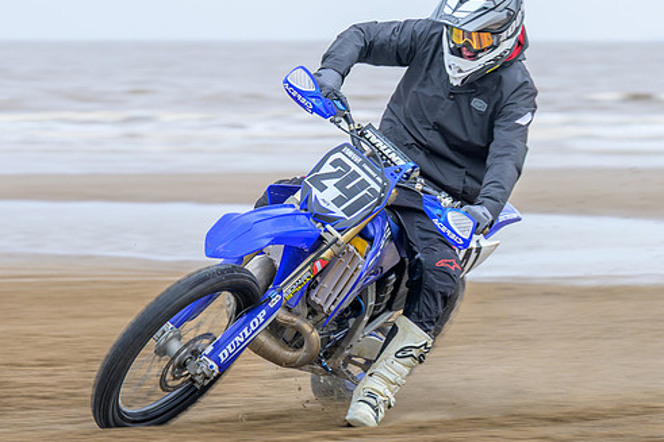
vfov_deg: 5.8
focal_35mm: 235
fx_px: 4333
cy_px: 221
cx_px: 176
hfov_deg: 8.8
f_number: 4
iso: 64
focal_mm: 94
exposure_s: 1/200
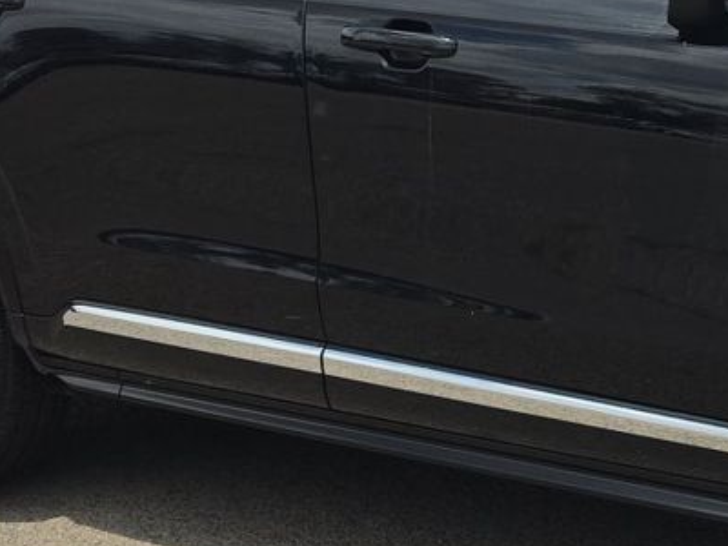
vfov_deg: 16.0
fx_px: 1935
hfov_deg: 20.2
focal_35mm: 92
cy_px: 175
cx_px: 839
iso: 63
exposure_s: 1/7940
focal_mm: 6.5
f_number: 1.4
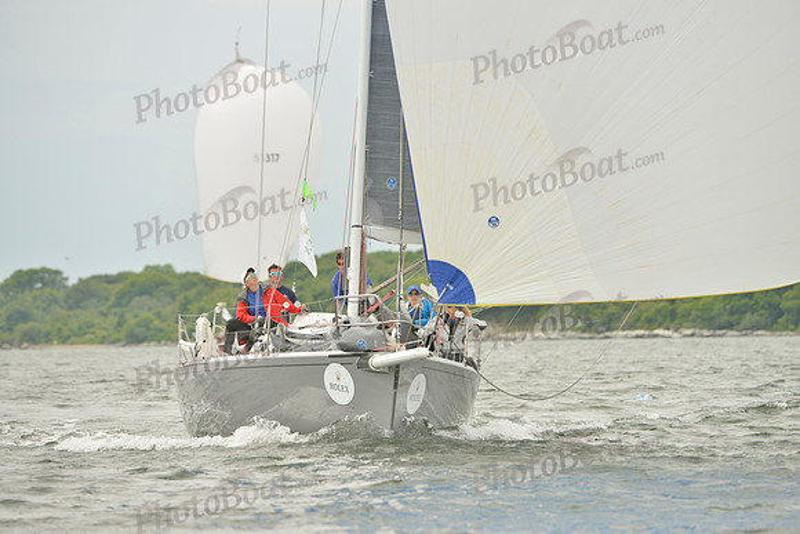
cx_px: 400
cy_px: 267
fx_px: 7779
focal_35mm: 350
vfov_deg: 3.9
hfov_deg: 5.9
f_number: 5.6
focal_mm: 350
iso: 400
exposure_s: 1/1000
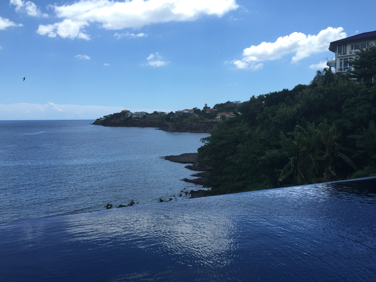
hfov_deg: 61.7
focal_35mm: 29
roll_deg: -0.6
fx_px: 315
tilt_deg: -3.2
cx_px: 188
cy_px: 141
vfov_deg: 48.2
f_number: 2.2
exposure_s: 1/1364
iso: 32
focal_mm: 4.15
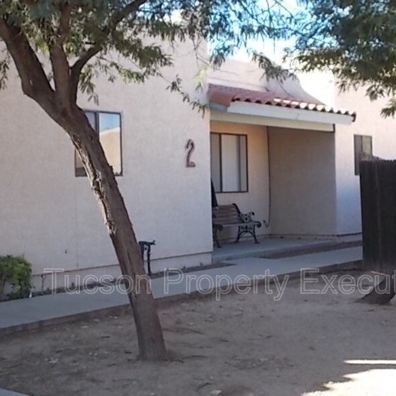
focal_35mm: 60
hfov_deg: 28.5
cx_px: 252
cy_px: 200
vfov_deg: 28.6
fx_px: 777
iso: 80
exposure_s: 1/100
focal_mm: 9
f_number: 4.5
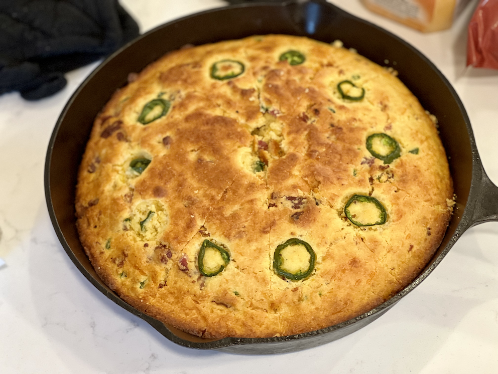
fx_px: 1108
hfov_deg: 25.3
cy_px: 187
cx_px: 249
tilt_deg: -53.4
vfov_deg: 19.1
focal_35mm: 77
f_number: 2.8
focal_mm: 9
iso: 320
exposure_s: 1/40
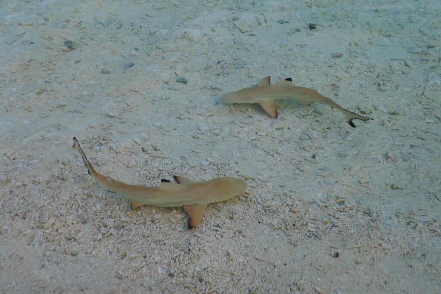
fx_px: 674
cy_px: 147
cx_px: 220
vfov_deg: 24.6
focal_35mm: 55
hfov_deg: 36.2
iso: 80
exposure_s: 1/250
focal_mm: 11.7
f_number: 2.8
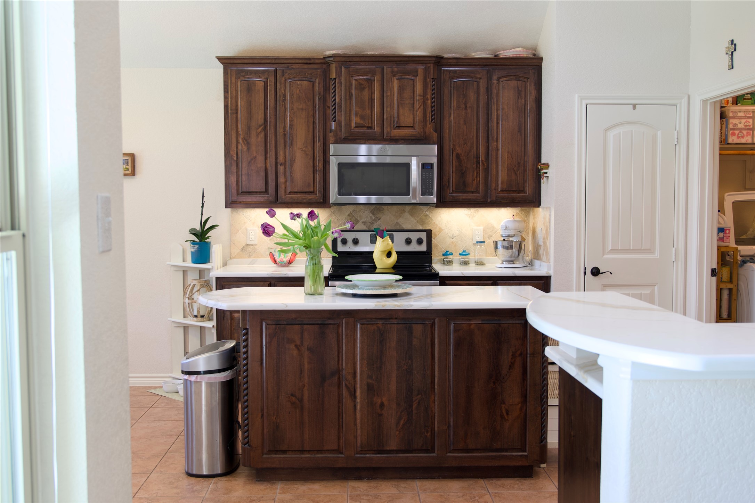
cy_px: 252
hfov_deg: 51.3
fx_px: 786
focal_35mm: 38
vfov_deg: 35.5
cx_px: 378
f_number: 4
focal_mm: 25
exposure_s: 1/8
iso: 100
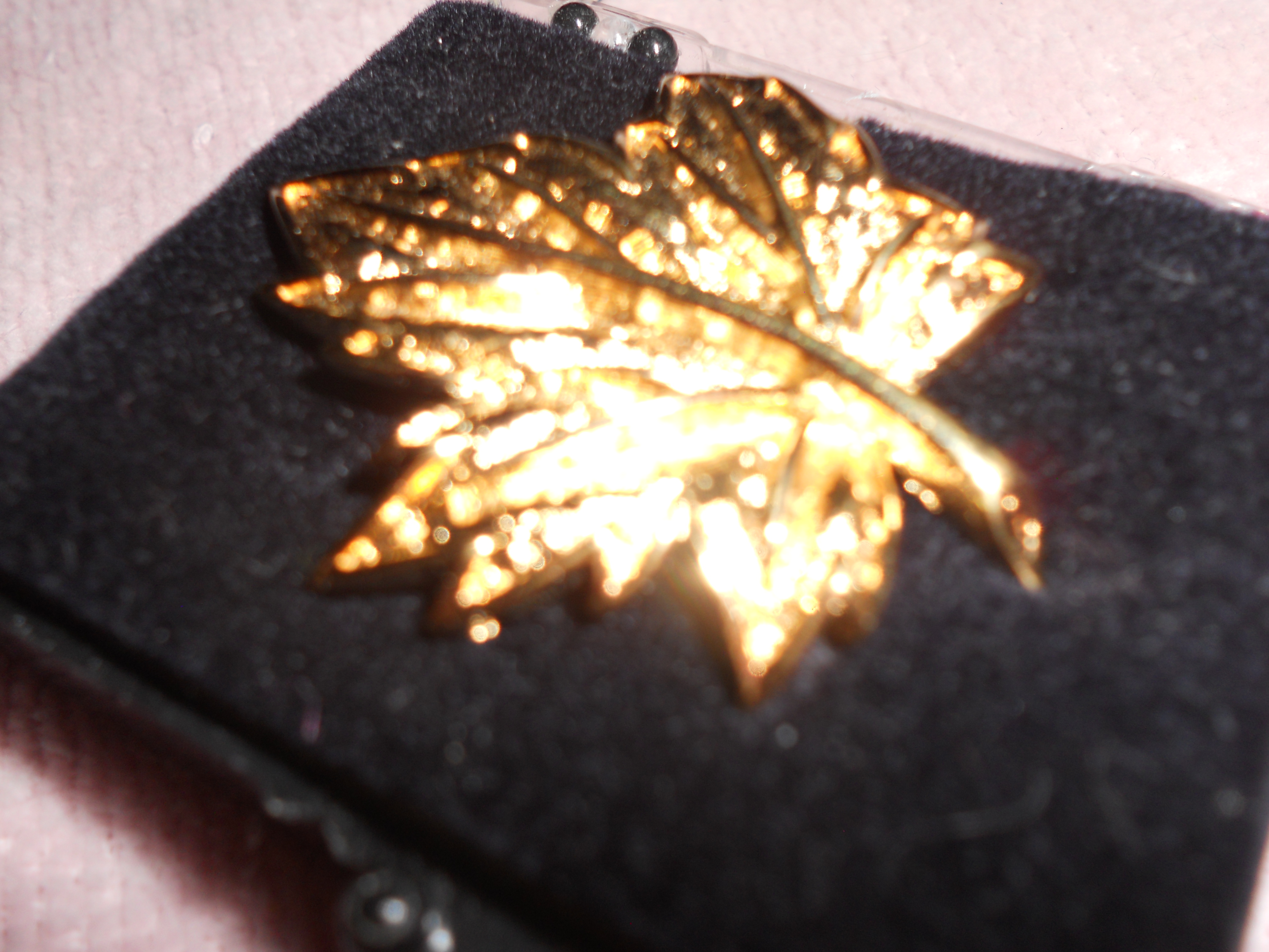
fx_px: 1173
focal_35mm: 32
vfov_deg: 44.2
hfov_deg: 56.8
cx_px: 634
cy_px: 476
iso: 80
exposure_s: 1/25
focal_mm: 5.8
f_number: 8.8
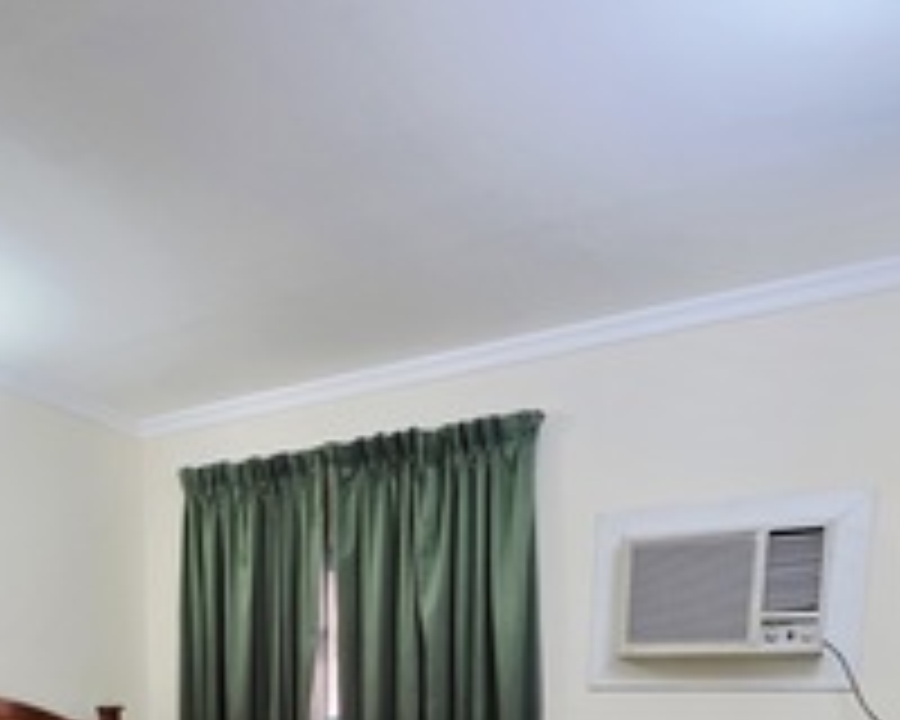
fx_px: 772
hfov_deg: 59.7
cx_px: 340
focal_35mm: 29
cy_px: 785
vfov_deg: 40.6
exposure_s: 1/50.3
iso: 160
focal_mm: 2.2
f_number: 1.9
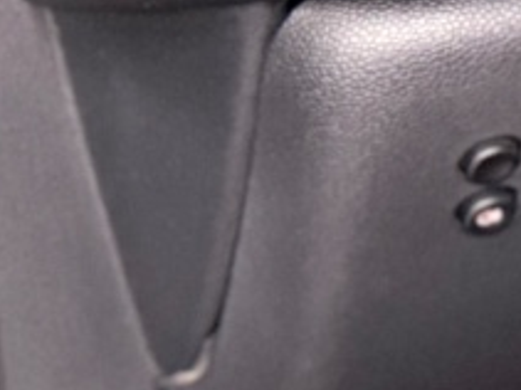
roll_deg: -1.1
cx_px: 1736
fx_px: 2738
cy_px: -378
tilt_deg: -16.6
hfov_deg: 8.4
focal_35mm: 182
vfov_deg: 7.8
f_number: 1.78
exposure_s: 1/33
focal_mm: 6.76
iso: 640
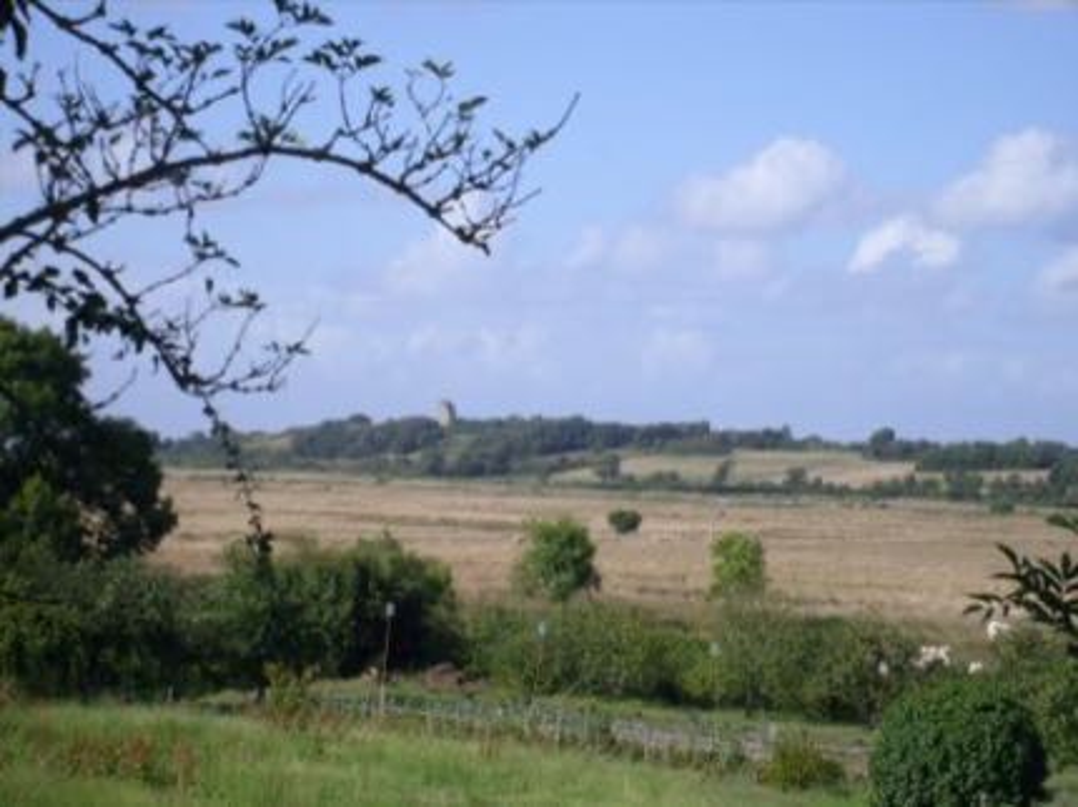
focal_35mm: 106
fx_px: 3299
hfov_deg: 18.6
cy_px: 404
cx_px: 539
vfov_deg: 13.9
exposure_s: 1/125
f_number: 12.4
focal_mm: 17.4
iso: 80
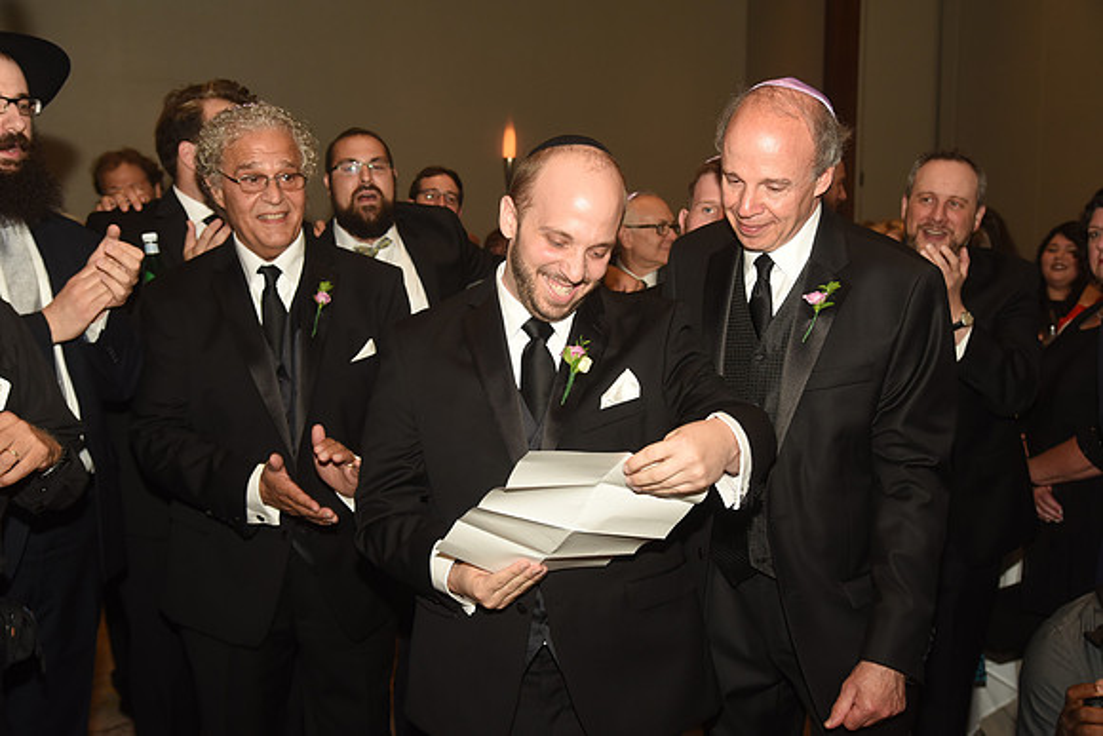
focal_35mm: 48
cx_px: 552
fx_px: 1471
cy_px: 368
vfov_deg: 28.1
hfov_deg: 41.1
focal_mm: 48
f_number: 5.6
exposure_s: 1/125
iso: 800
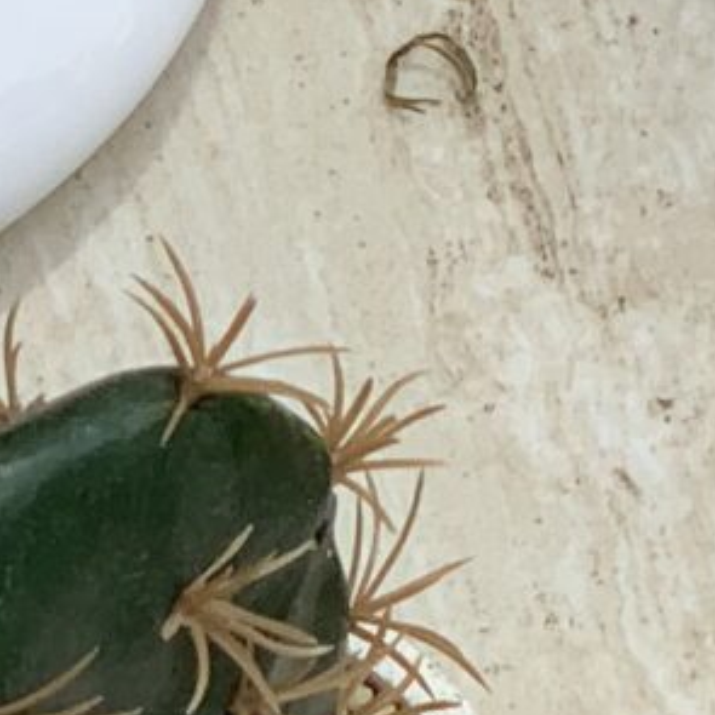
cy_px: -182
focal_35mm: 399
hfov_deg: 4.3
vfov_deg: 4.4
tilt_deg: -62.5
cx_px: 1665
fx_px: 9324
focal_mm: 6
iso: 16
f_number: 2.4
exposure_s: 1/333
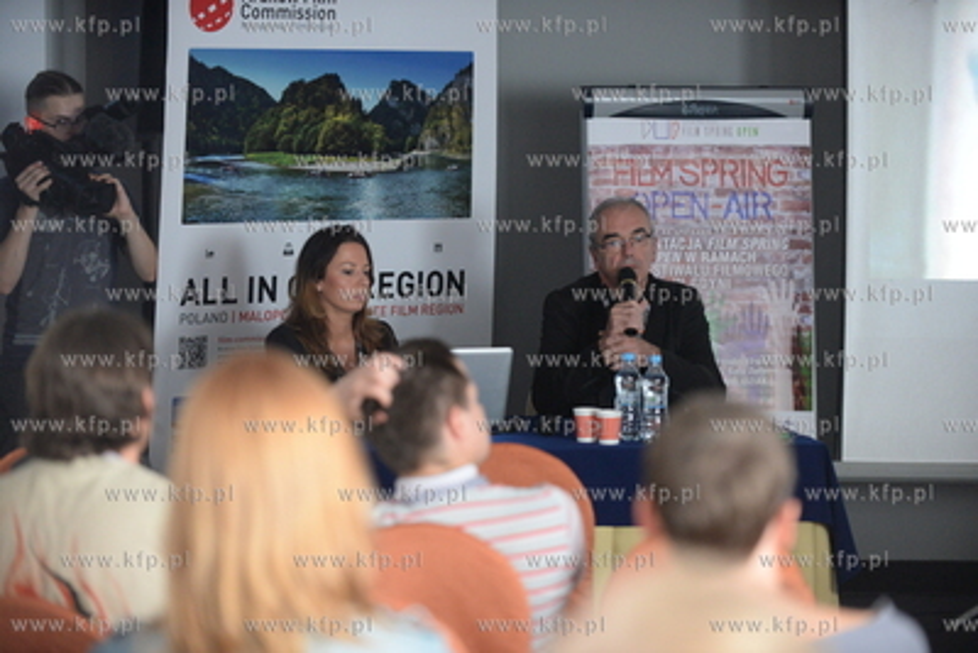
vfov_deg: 12.5
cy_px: 326
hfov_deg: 18.6
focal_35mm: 110
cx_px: 489
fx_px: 2989
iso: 4000
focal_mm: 110
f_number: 2.8
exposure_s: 1/40
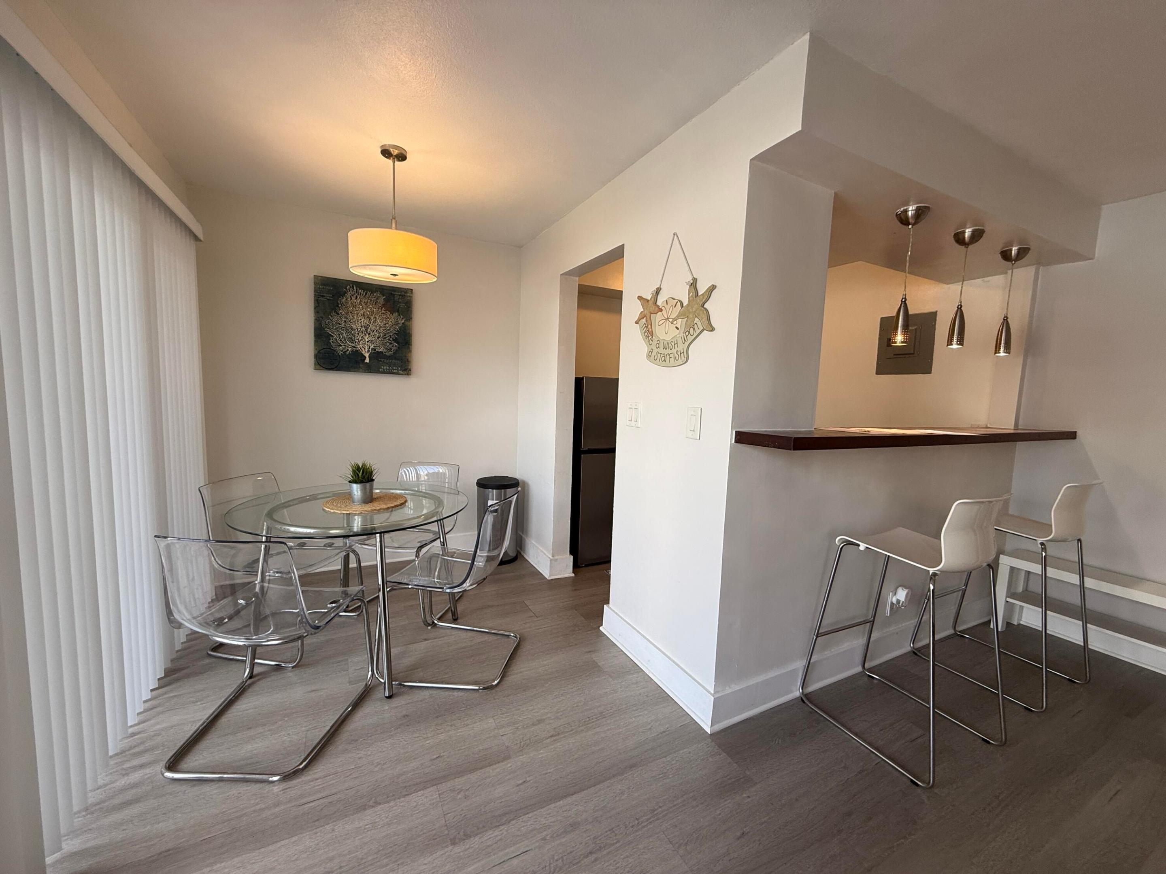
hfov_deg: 102.1
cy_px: 437
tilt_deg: -6.0
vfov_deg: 85.7
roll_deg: -2.9
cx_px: 583
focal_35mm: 14
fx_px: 472
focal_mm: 2.22
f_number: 2.2
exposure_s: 1/120
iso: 80
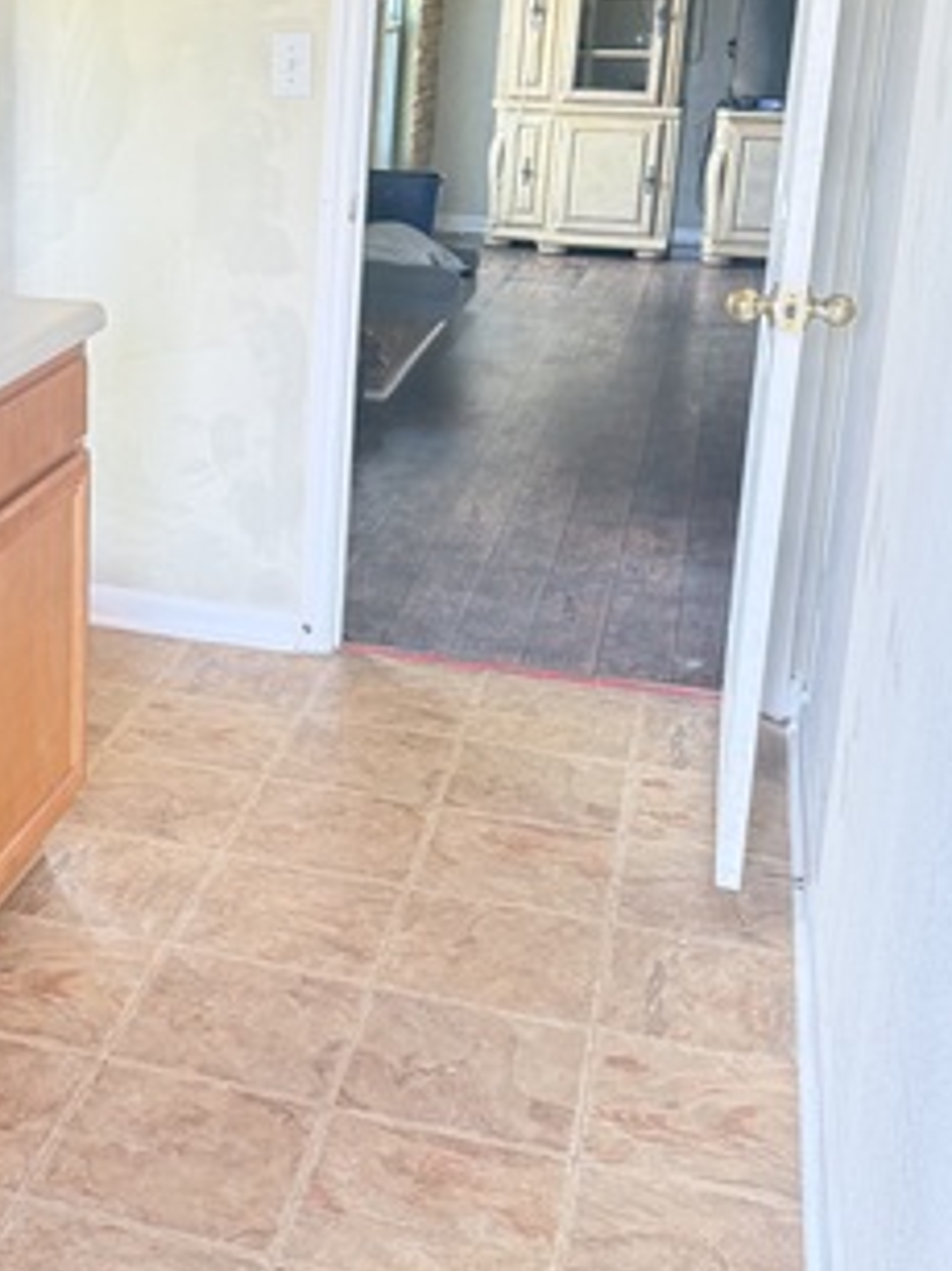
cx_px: 95
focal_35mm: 50
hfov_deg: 28.0
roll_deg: -1.4
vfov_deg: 37.8
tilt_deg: -13.4
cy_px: 431
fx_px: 1835
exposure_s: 1/60
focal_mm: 6.76
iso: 250
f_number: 1.78
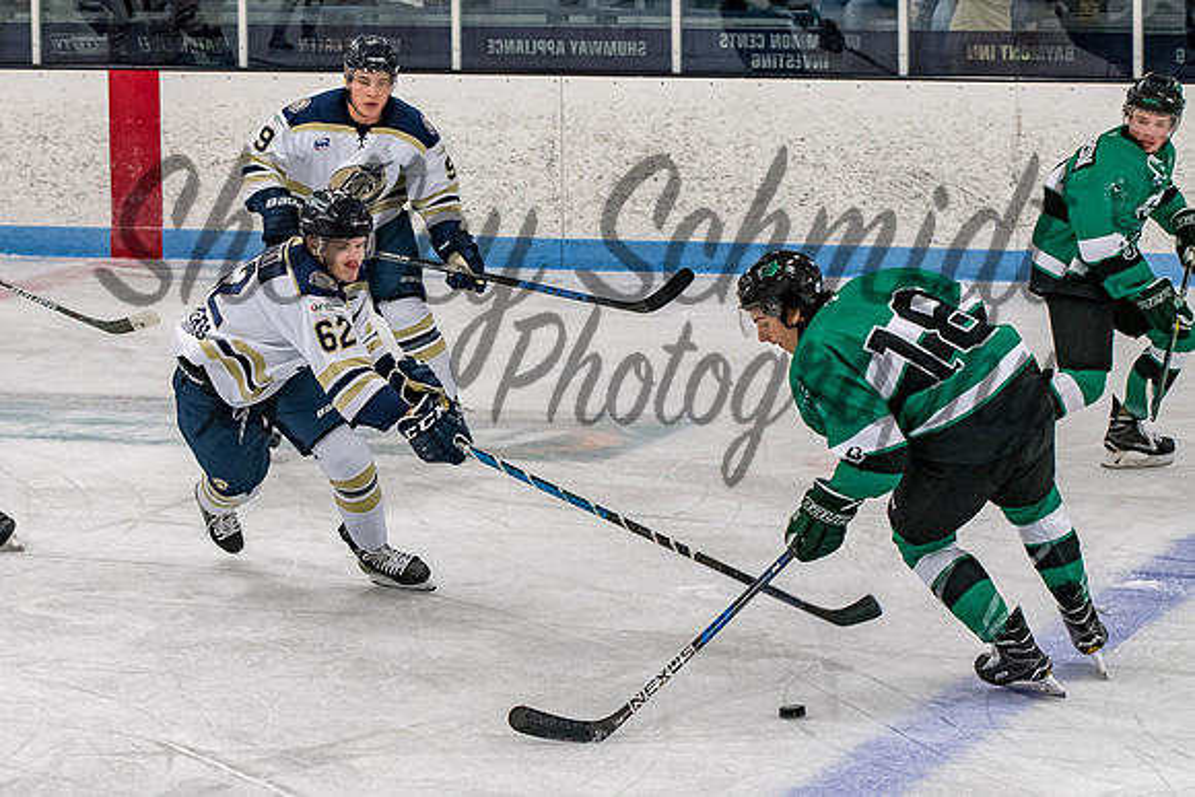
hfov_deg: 12.9
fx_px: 5269
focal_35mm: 159
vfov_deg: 8.7
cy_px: 375
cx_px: 427
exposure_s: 1/800
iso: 2500
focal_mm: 82
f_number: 4
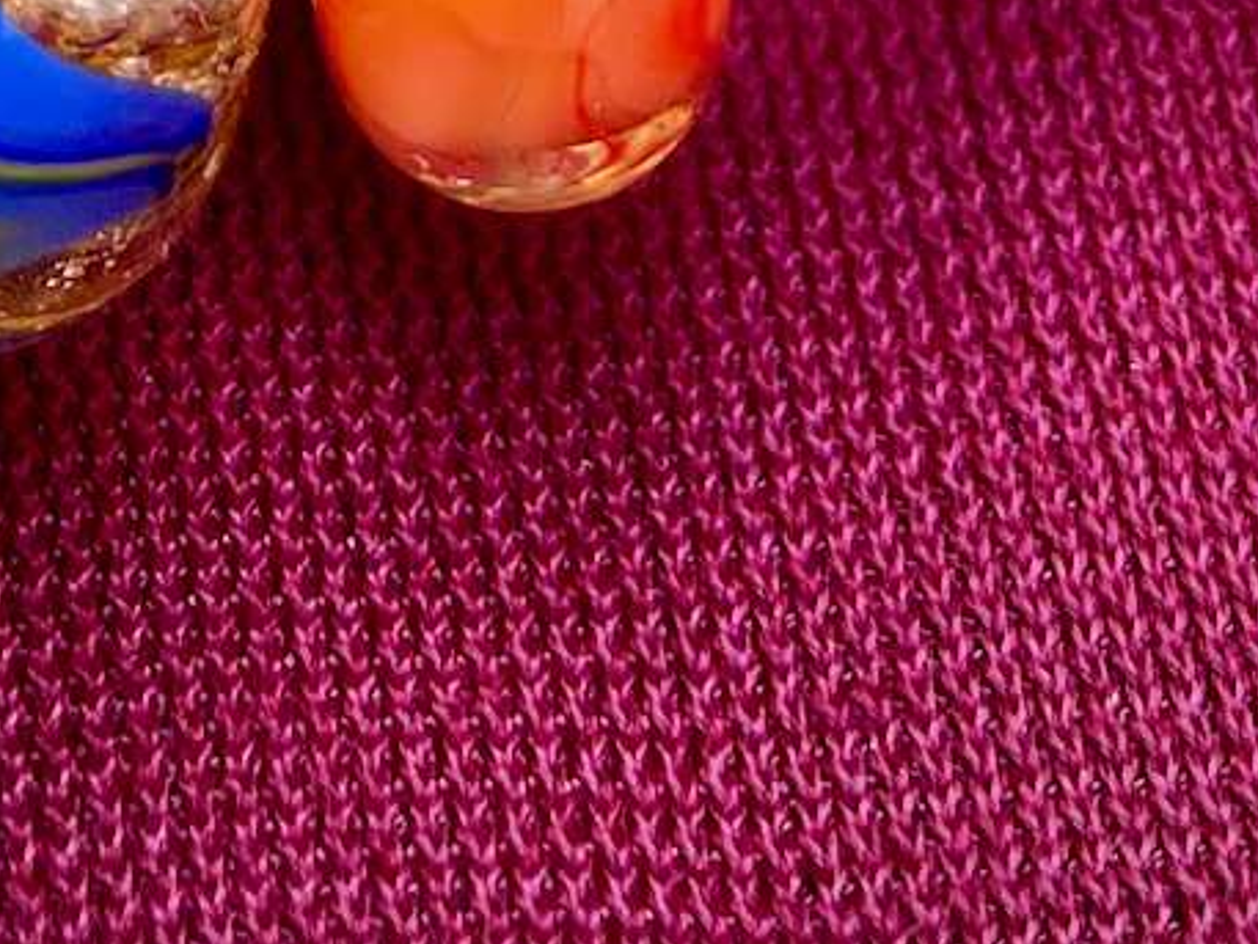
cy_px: -1734
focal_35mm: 129
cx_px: 23
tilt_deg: -42.8
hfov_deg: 15.0
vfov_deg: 9.4
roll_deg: +0.6
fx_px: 4689
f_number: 1.6
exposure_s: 1/120
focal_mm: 4.2
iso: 125
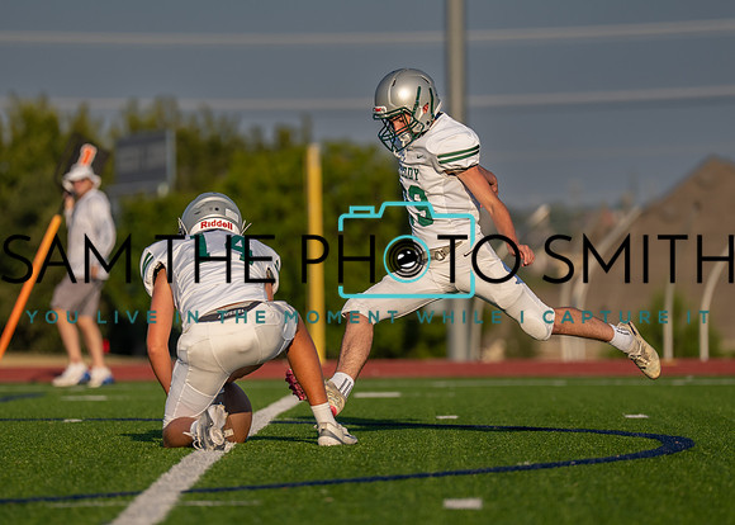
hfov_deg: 6.4
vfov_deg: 4.5
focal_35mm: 317
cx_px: 387
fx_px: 6608
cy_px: 260
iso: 100
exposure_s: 1/3200
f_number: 2.8
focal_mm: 200
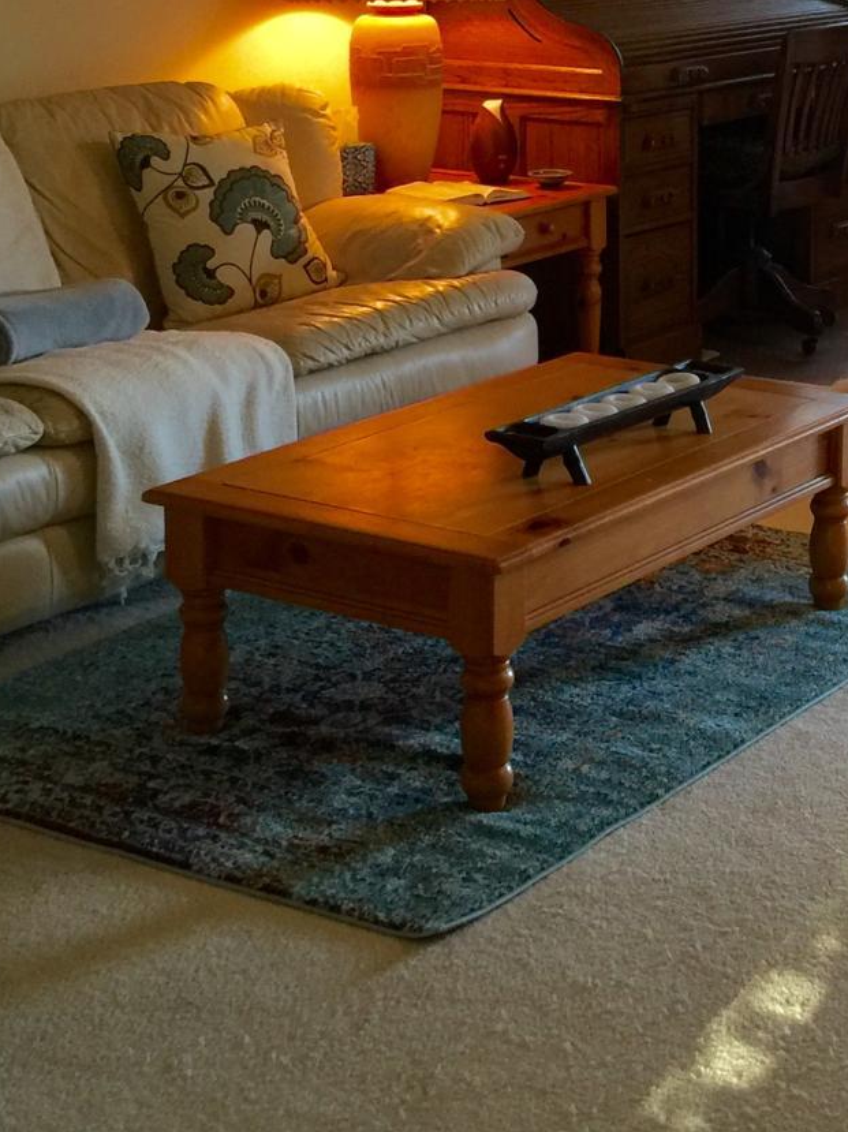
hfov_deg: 20.3
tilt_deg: -6.6
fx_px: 2288
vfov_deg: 26.9
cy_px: 141
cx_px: 859
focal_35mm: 70
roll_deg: -0.5
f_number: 2.2
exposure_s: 1/15
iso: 64
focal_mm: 4.15
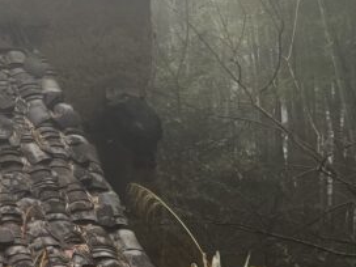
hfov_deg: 18.1
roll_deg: +1.3
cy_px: -132
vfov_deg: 14.1
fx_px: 1008
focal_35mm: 98
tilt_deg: -4.7
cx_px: -157
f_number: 1.5
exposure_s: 1/377
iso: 50
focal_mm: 5.7
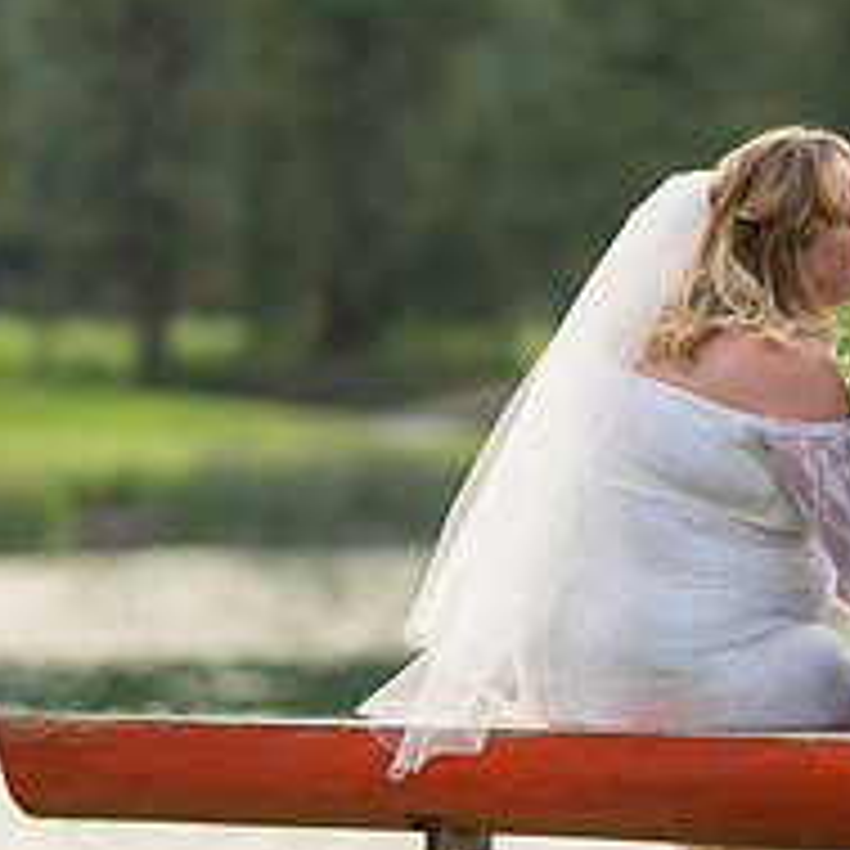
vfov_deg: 7.9
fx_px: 6167
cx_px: 702
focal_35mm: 222
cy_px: 385
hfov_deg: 7.9
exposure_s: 1/800
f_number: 1.6
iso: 100
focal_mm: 85
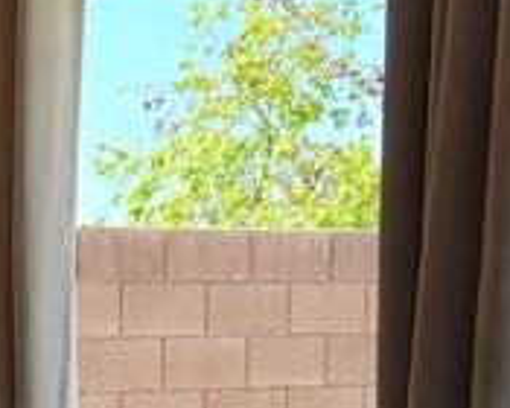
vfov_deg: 10.8
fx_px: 1977
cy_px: 804
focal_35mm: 131
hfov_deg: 14.2
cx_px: -105
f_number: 1.8
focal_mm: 5.4
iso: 20
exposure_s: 1/394
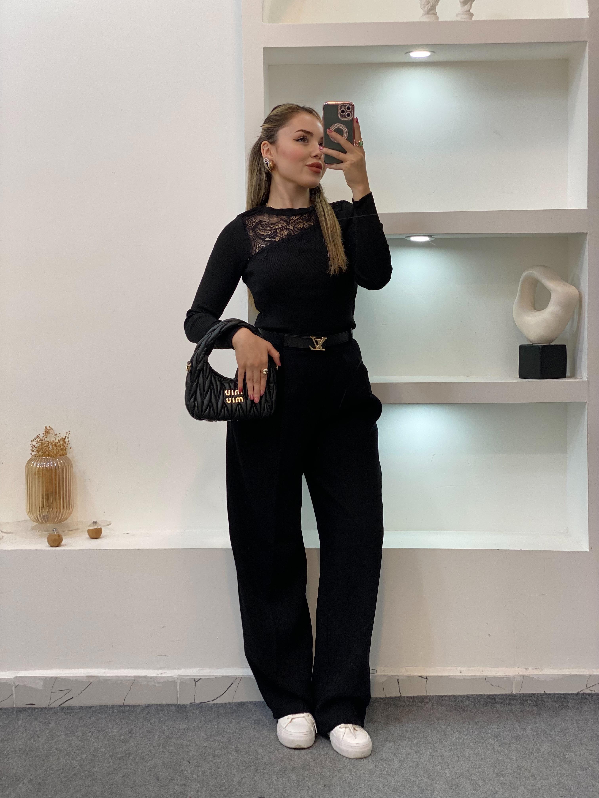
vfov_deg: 36.8
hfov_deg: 28.0
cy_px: 399
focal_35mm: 52
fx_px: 1200
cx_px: 300
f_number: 2
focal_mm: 6
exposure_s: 1/100
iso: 80
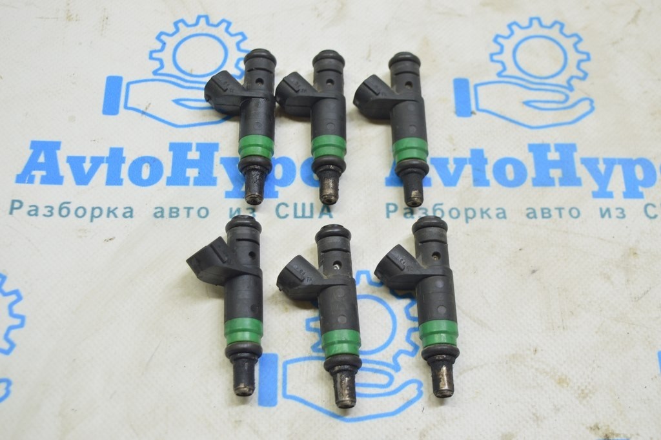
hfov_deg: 37.9
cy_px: 220
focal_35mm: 52
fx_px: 963
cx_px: 330
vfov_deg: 25.7
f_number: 5.6
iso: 400
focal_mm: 35
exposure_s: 1/20
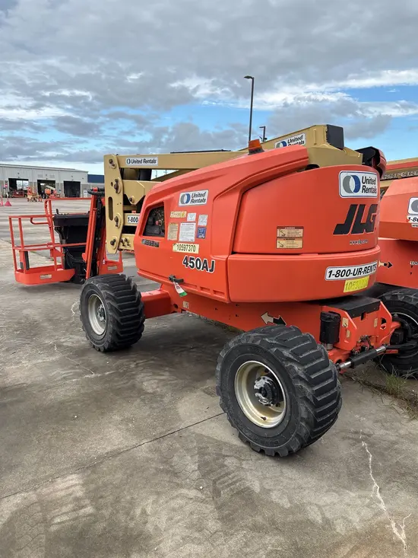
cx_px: 209
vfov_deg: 67.3
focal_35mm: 26
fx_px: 418
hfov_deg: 53.1
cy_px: 279
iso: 50
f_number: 1.6
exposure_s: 1/1263
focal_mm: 5.96
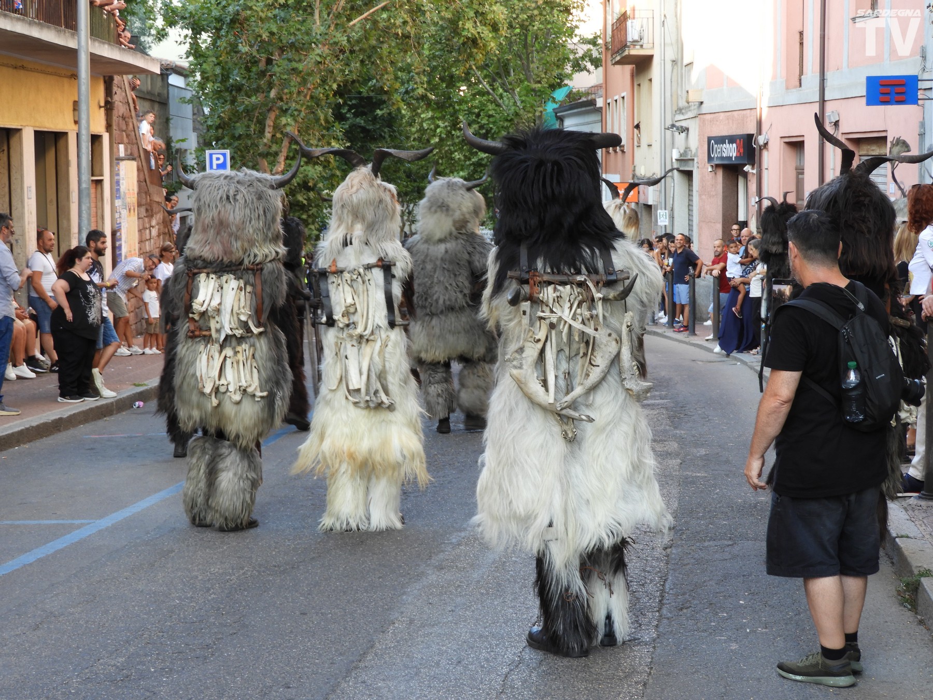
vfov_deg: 21.0
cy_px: 350
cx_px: 466
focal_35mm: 70
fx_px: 1887
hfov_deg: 27.8
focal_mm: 12.5
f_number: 4.5
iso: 100
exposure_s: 1/30
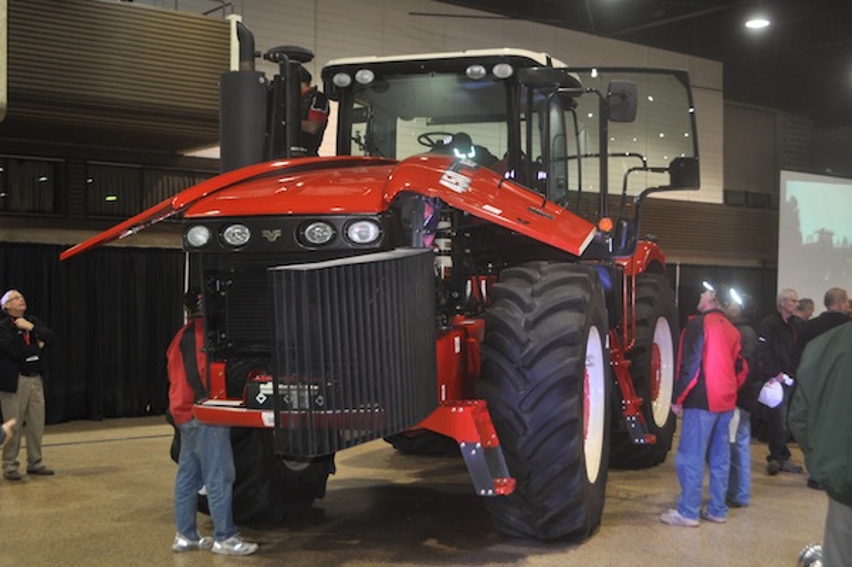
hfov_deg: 41.1
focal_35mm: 48
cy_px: 284
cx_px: 426
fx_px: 1135
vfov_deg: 28.0
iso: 800
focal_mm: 32
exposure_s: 1/60
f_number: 4.8
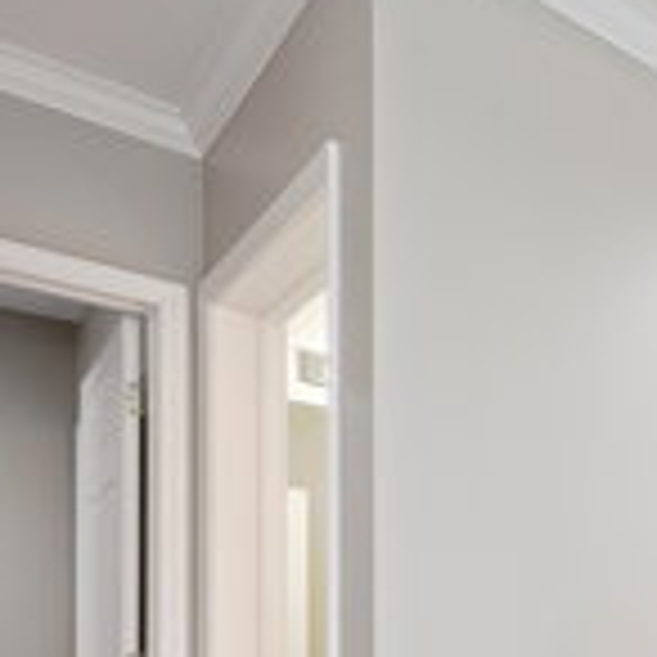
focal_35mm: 42
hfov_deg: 32.8
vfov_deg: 36.1
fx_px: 902
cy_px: 657
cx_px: 792
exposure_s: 1/4
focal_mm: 15
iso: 200
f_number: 9.5
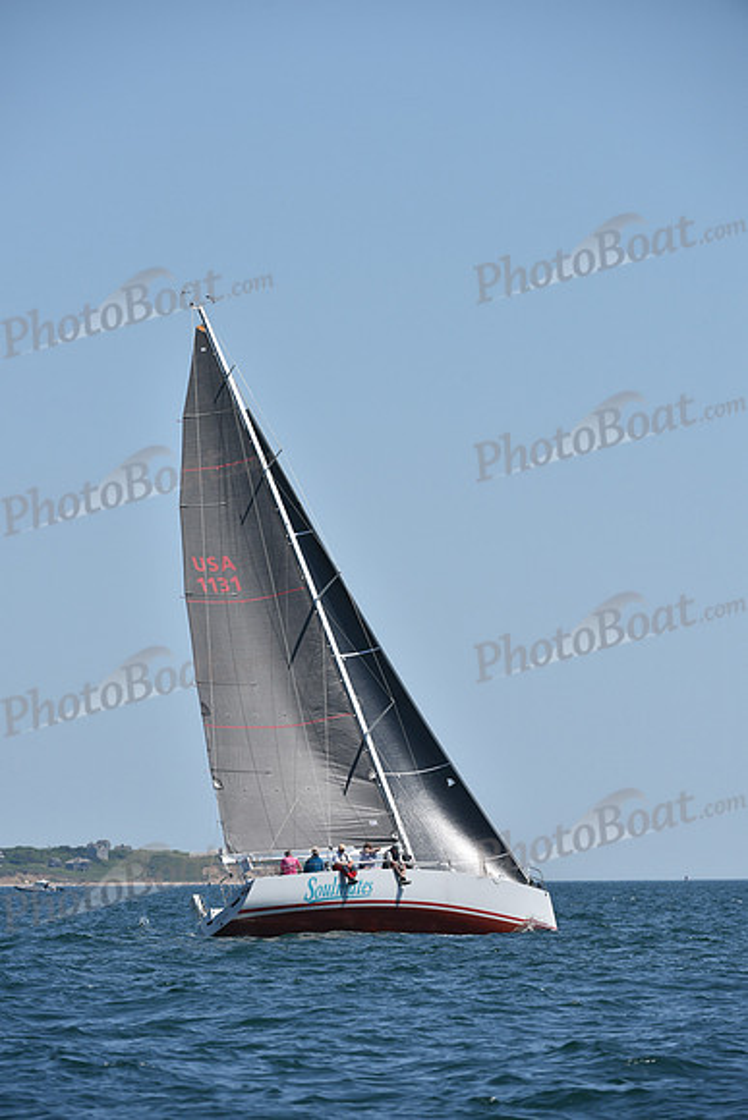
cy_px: 560
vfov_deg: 7.6
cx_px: 374
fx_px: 8409
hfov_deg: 5.1
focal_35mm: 270
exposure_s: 1/1600
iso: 320
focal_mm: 270
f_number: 8
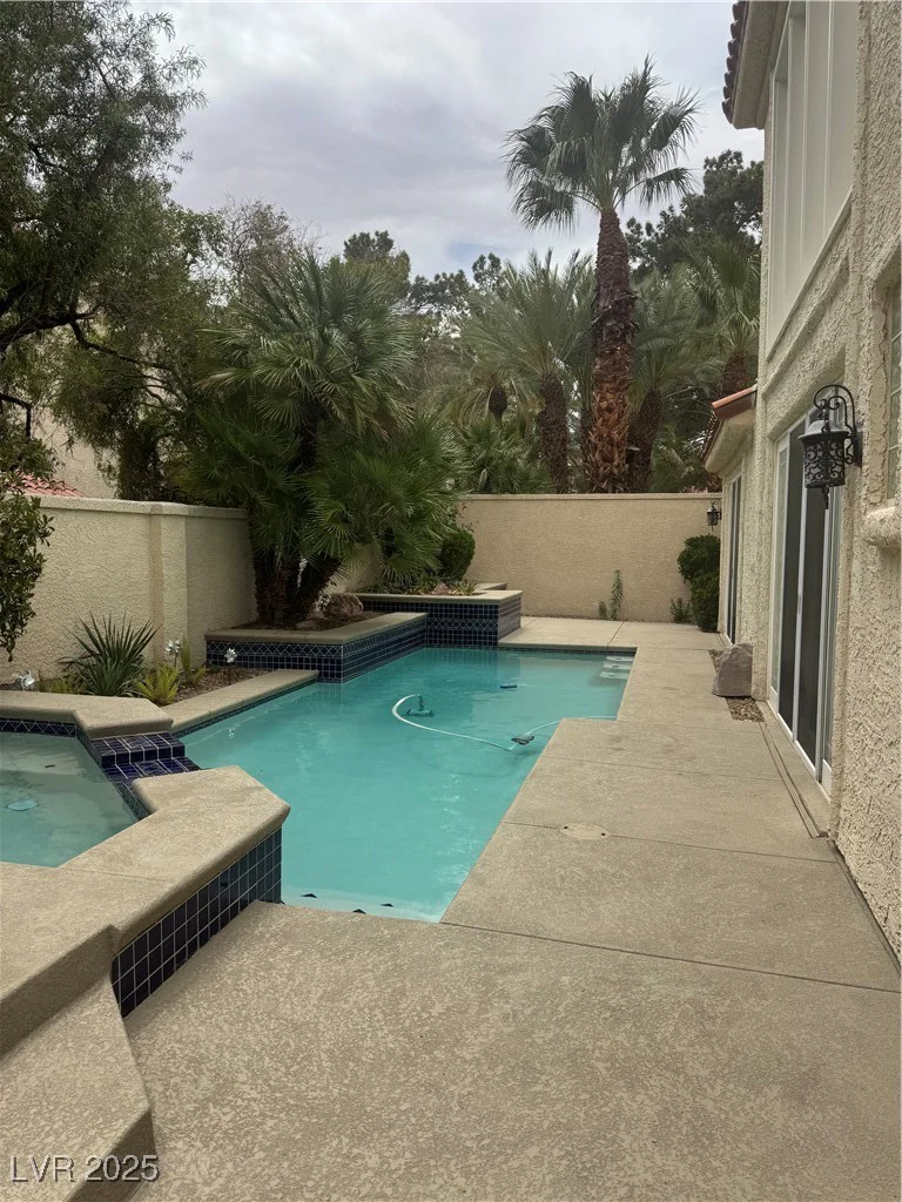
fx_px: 834
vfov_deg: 71.6
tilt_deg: -4.6
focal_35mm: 24
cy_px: 601
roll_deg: -0.9
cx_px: 451
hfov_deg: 56.8
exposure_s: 1/4950
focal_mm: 6.76
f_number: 1.78
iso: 80
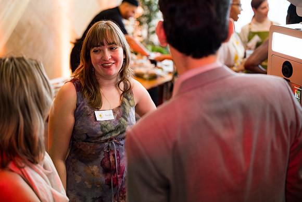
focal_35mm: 55
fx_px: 461
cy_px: 101
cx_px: 151
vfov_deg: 24.6
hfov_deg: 36.2
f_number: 2.2
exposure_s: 1/160
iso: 800
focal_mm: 55
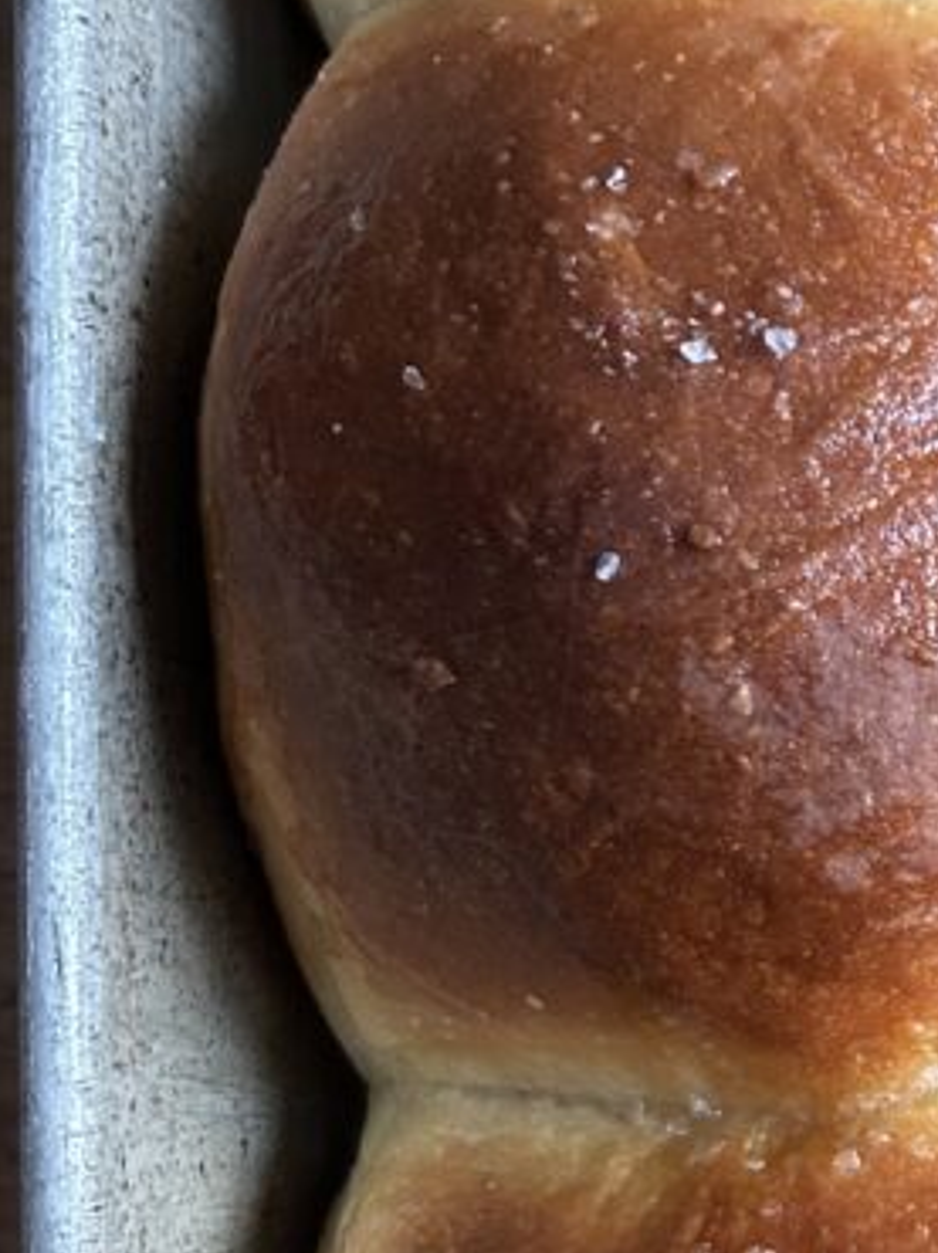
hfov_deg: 19.1
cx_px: 1182
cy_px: 850
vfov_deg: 26.9
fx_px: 2604
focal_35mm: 72
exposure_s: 1/60
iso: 500
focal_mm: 5.7
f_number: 1.5
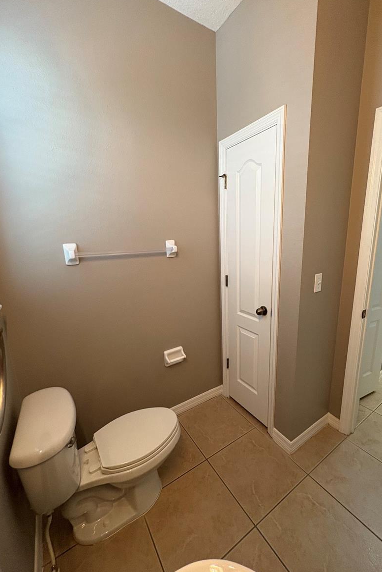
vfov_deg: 100.4
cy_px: 289
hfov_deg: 77.1
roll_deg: +1.5
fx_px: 239
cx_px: 211
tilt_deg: -12.1
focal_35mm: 15
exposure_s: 1/60
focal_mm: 2.22
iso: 320
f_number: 2.2
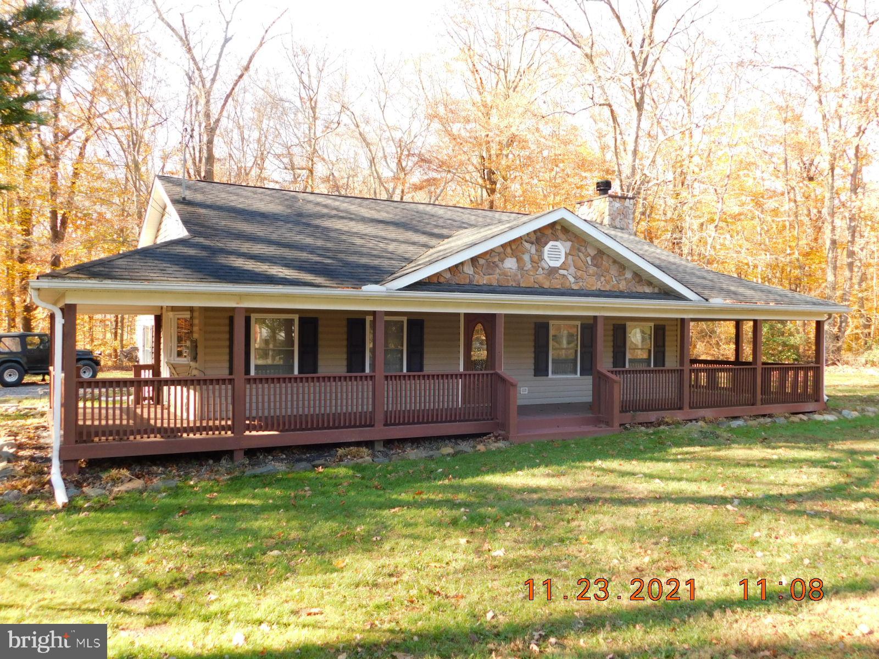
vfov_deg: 46.8
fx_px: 762
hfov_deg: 60.0
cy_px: 330
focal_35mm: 30
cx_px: 440
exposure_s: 1/125
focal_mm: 5.3
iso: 125
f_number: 3.2
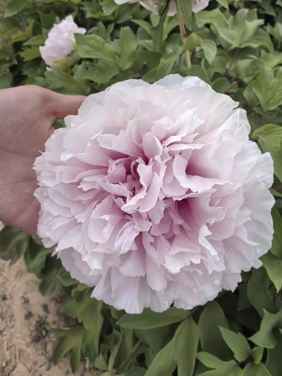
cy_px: 188
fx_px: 293
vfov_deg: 65.3
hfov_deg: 51.3
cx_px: 141
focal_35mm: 27
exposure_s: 1/100
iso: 400
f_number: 4
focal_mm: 5.75
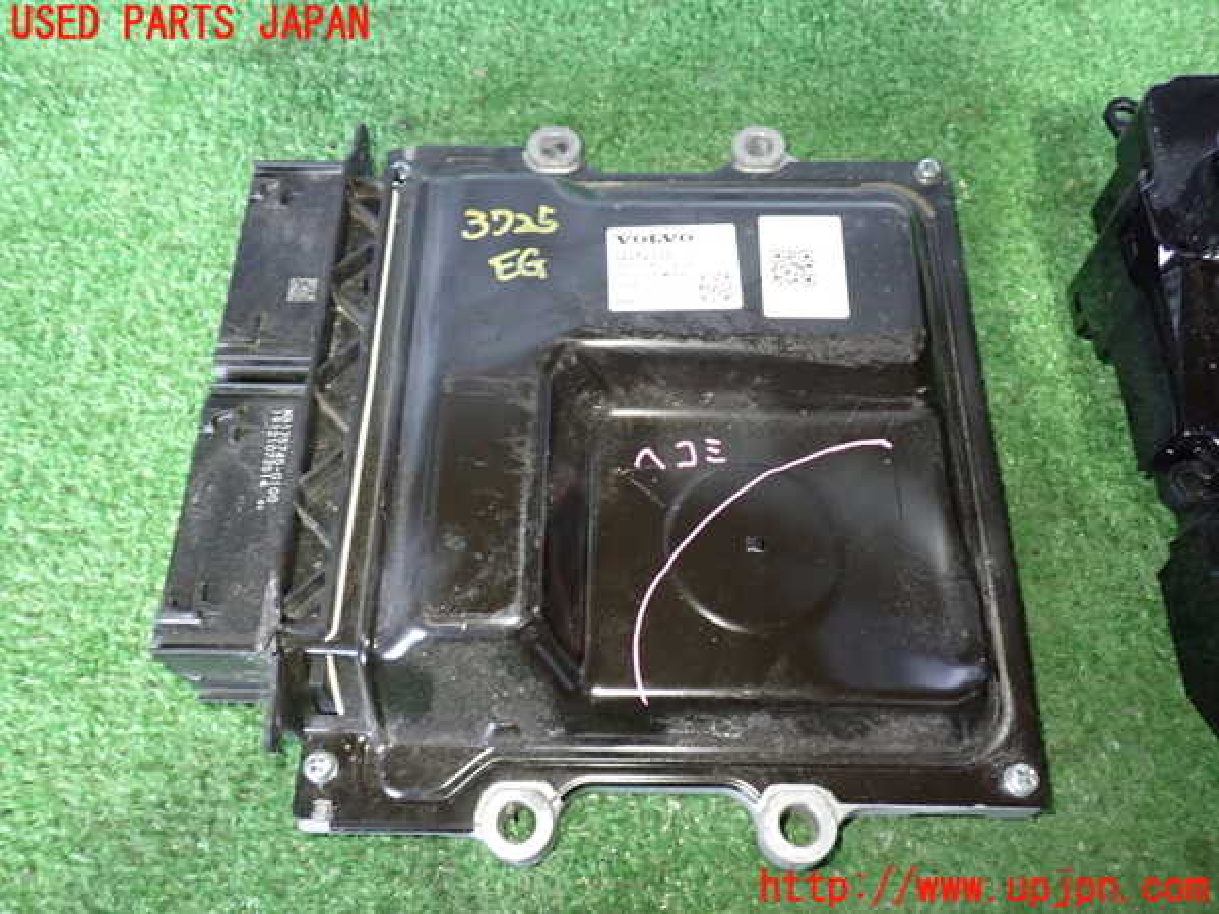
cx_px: 610
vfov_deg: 46.8
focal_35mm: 30
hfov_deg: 60.0
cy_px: 457
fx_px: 1056
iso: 800
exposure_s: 1/30
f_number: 2.3
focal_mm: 5.4
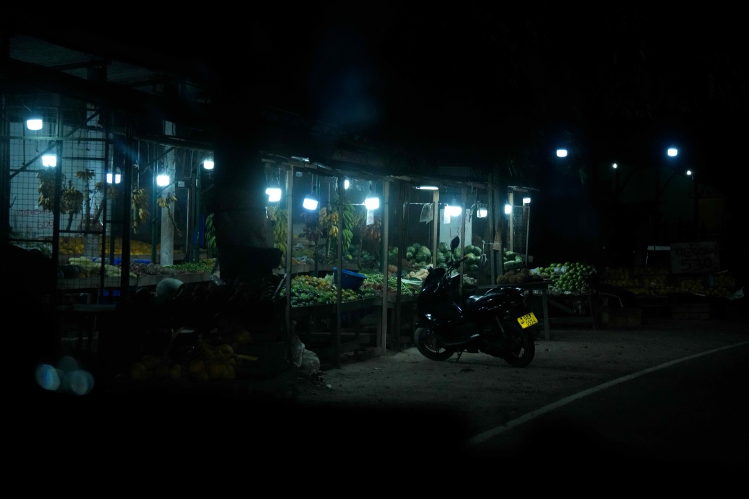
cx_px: 374
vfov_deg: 12.8
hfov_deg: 19.1
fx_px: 2226
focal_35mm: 107
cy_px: 250
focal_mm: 107
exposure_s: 1/500
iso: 6400
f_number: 5.6
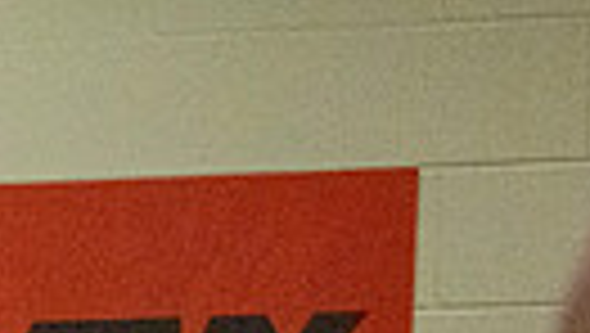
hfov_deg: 15.3
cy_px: 542
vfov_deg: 10.5
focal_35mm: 111
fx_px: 1738
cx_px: -608
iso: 32254
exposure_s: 1/3200
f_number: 4
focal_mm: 24
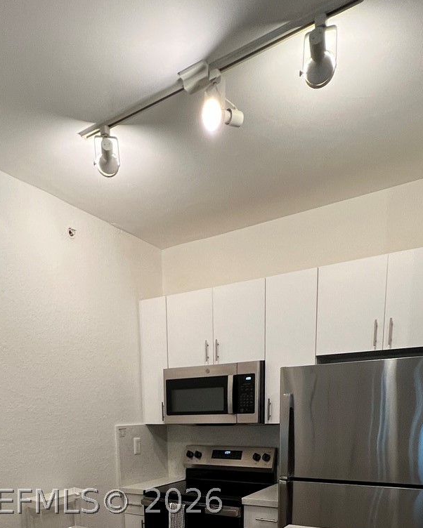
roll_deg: +0.4
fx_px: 422
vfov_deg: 53.5
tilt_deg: -9.7
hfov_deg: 53.0
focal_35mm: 27
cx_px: 182
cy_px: 501
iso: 160
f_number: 1.8
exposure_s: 1/60
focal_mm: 1.57
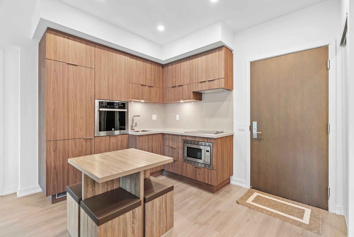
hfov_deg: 96.7
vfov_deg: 73.8
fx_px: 157
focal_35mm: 16
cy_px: 118
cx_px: 177
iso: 1250
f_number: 7.1
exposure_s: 1/4
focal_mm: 16
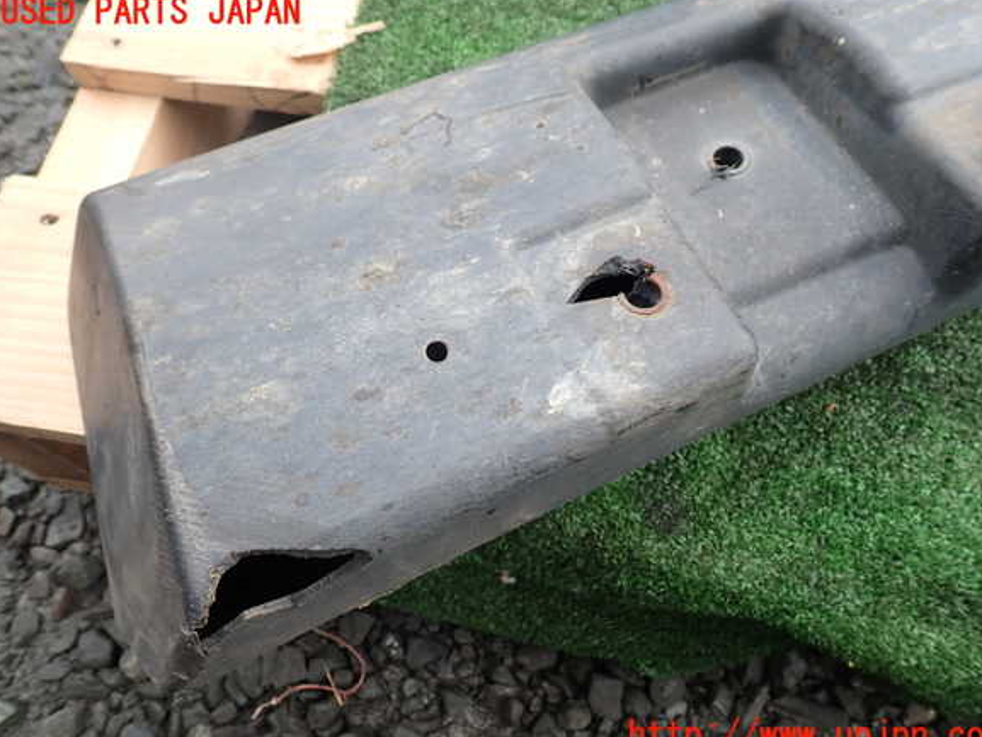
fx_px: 738
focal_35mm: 26
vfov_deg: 53.1
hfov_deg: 67.3
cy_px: 374
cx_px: 502
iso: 100
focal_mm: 4.5
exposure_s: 1/160
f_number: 2.8
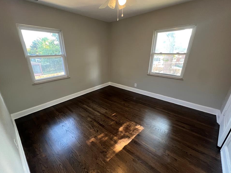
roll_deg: +1.2
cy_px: 90
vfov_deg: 85.6
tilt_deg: -21.6
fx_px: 93
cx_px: 108
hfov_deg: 101.9
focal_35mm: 14
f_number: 1.8
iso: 250
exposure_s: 1/60
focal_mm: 1.57
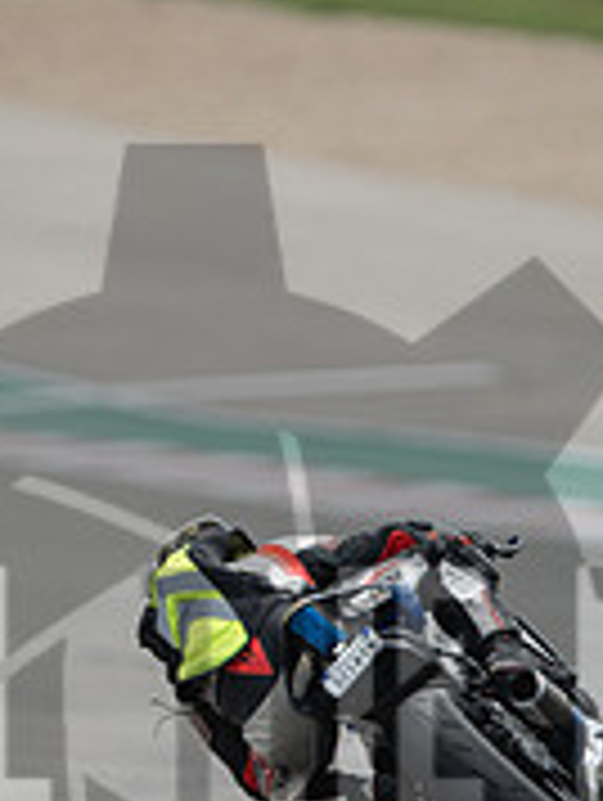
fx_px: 21757
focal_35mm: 939
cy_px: 695
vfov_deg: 2.1
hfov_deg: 1.6
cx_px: 194
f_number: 2
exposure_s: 1/4000
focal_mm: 200
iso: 400
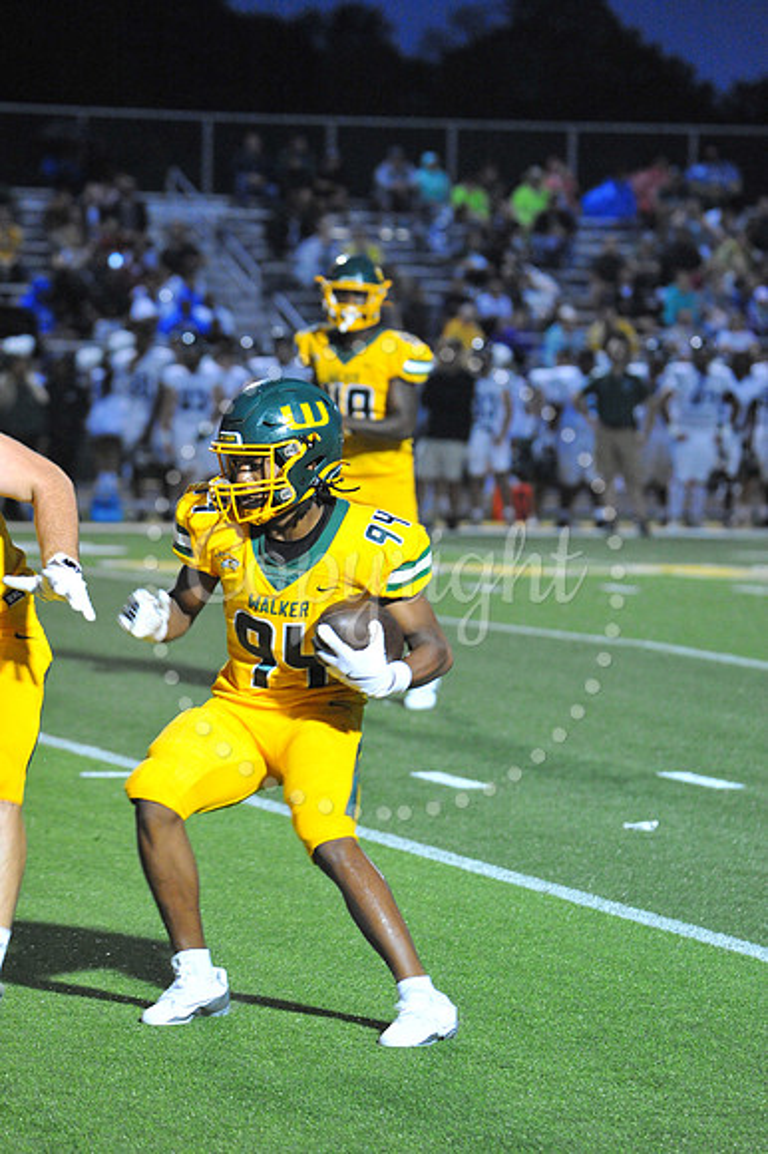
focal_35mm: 190
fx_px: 6087
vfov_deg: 10.8
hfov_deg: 7.2
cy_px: 577
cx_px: 384
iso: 6400
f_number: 5.6
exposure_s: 1/200
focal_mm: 190
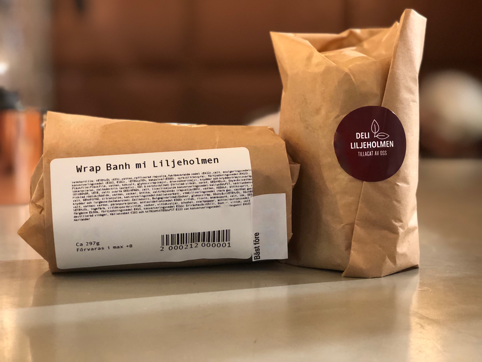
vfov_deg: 25.7
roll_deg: -0.4
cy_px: 181
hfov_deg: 33.8
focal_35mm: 57
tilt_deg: -5.3
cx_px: 241
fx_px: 794
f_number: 2.8
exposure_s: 1/50
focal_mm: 6.6
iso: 640
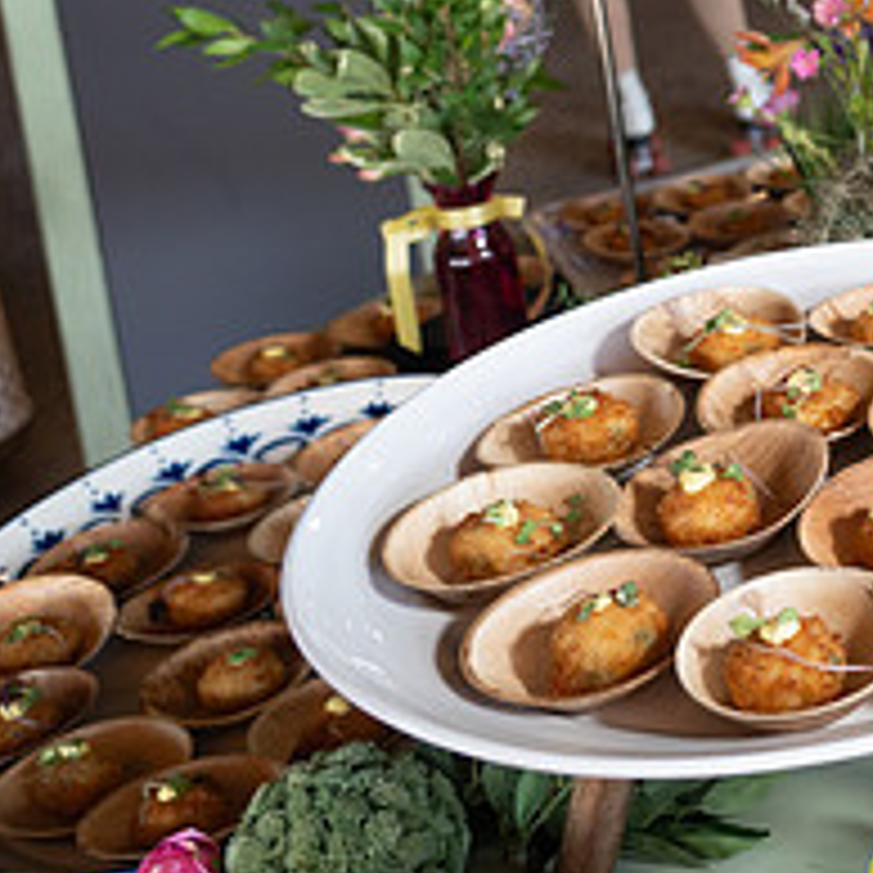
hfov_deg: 23.3
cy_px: 74
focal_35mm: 61
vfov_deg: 27.1
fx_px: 1740
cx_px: 1264
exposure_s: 1/100
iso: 1250
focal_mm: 24
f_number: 4
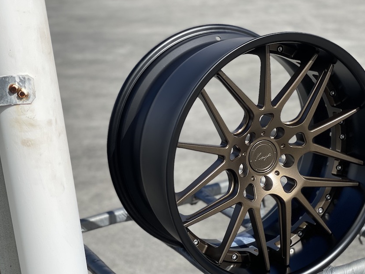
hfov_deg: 25.0
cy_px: 164
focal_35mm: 78
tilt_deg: -20.2
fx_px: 822
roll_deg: +4.1
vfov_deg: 18.9
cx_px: 218
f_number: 2.2
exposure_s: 1/1263
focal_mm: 7.5
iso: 20
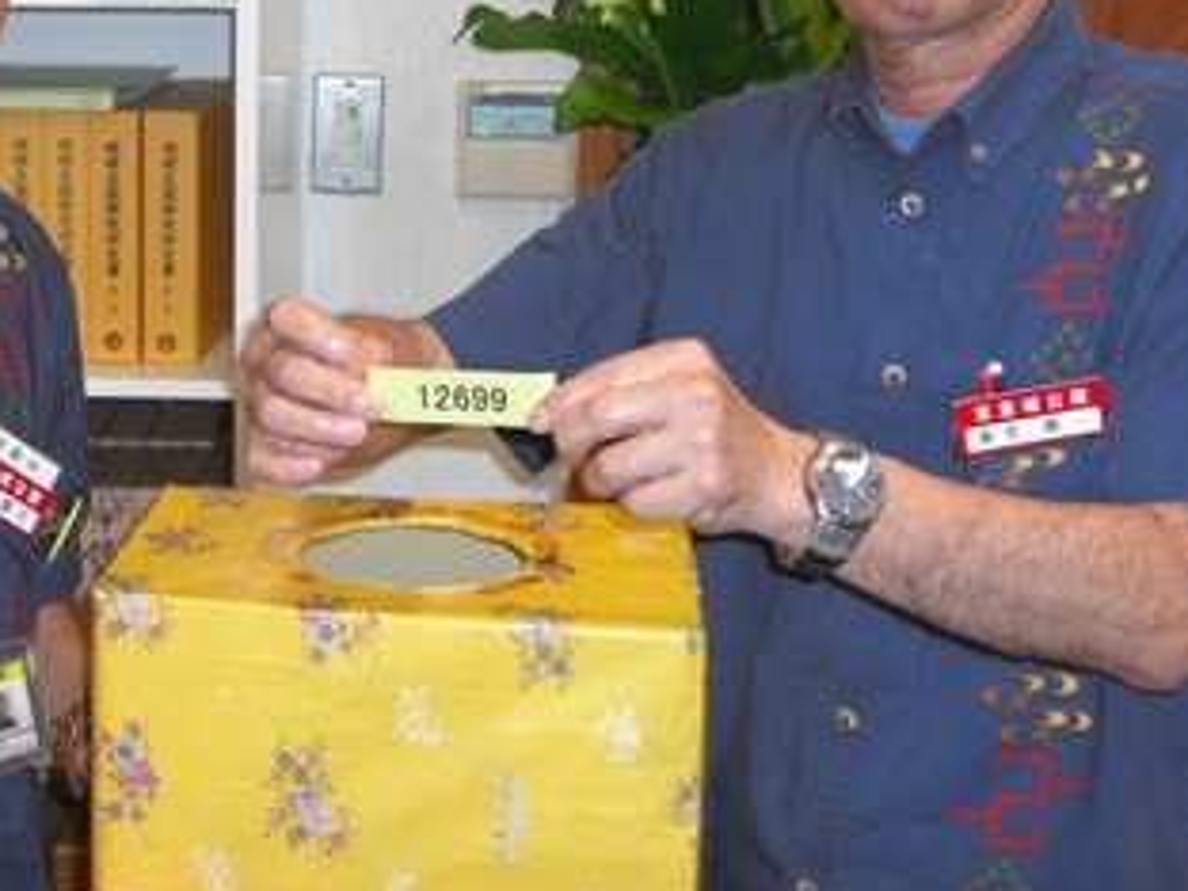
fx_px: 2231
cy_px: 137
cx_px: 432
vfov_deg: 22.2
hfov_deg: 29.7
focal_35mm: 65
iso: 200
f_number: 2.8
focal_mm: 7.9
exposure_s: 1/60
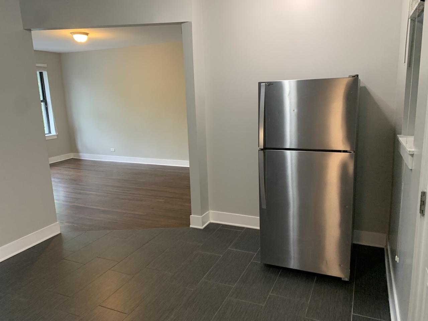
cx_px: 214
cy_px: 160
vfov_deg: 53.1
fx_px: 321
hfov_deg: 67.3
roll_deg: +2.7
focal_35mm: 26
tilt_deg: -11.6
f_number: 1.8
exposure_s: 1/60
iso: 320
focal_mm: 4.25
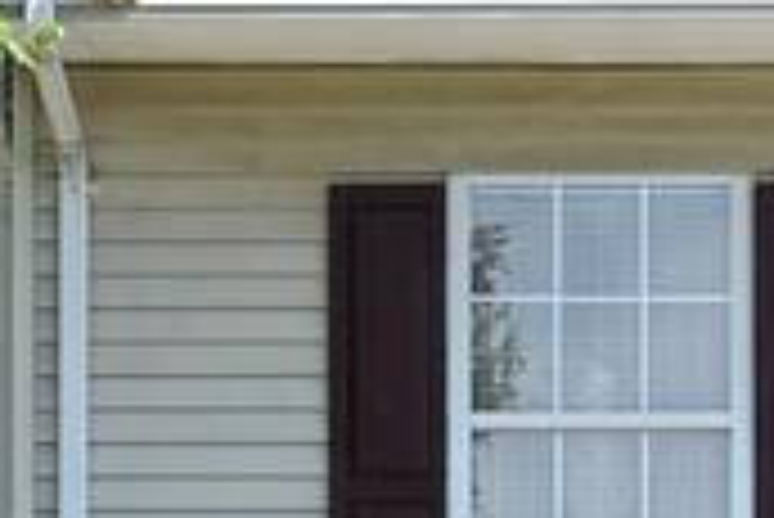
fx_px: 4712
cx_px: 958
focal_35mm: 219
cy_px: 1297
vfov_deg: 6.0
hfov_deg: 9.3
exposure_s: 1/125
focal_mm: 35
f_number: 10
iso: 125
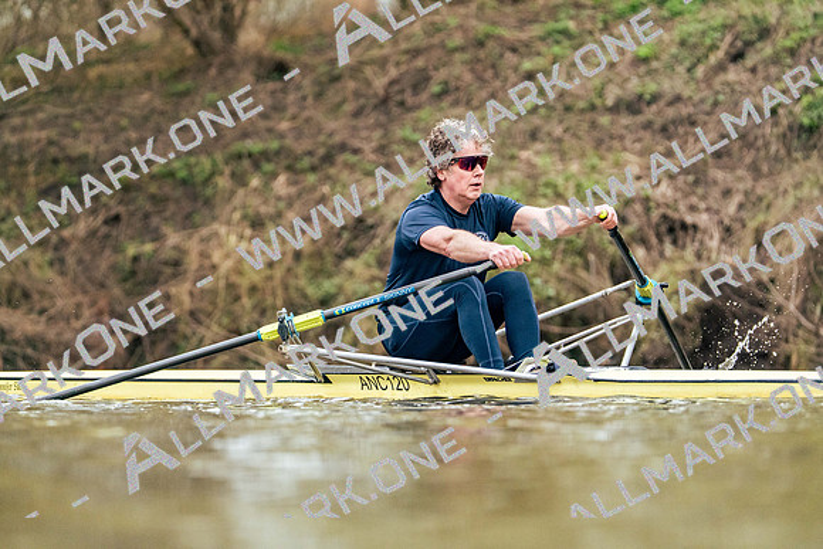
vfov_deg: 3.7
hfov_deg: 5.5
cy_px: 274
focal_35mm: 374
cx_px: 412
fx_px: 8552
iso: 6400
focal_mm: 374
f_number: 6.3
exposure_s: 1/1600
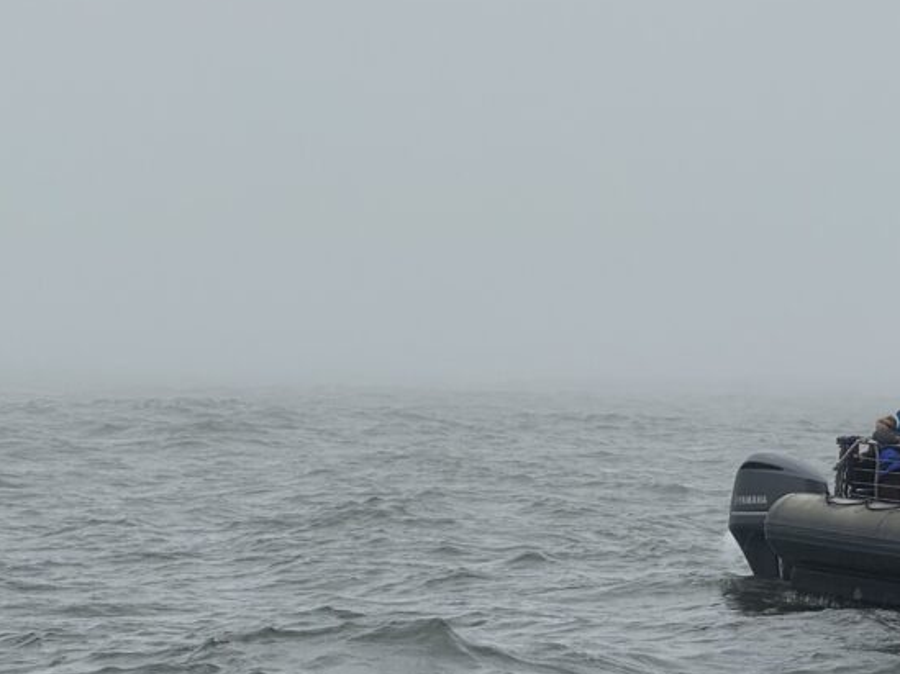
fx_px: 5820
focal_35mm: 224
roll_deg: +0.0
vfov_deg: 6.6
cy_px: 343
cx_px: 757
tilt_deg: -0.3
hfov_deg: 8.8
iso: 50
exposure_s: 1/3509
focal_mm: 15.66
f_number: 2.8
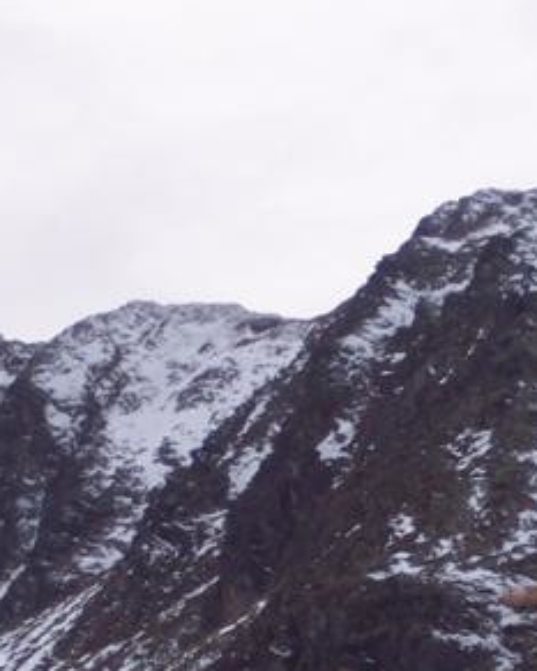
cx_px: 680
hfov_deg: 6.3
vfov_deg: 7.9
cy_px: 362
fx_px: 4865
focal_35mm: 245
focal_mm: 24
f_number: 4.8
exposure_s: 1/350
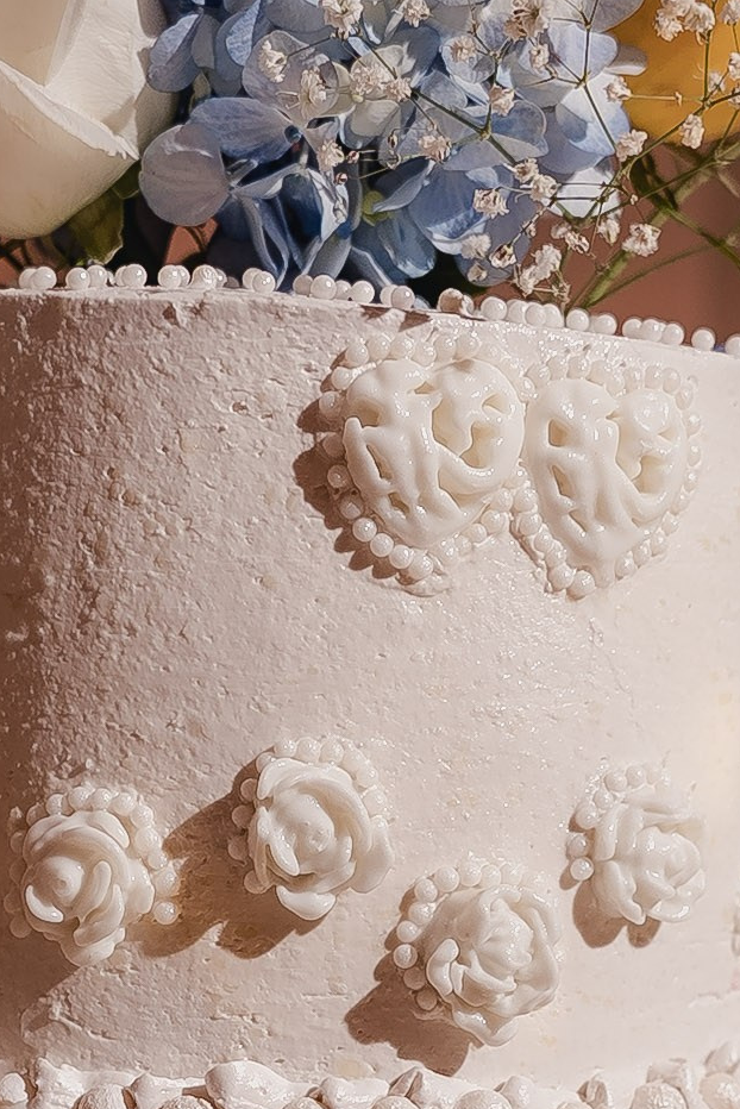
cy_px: 1170
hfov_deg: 11.6
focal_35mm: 118
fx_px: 3635
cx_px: 328
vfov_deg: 16.9
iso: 250
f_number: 2.8
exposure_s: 1/250
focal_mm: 31.4
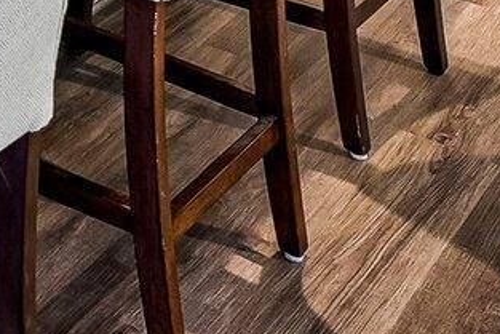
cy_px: -688
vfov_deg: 10.1
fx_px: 1362
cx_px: -351
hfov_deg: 17.5
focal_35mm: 98
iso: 400
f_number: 8
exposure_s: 1/2
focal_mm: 10
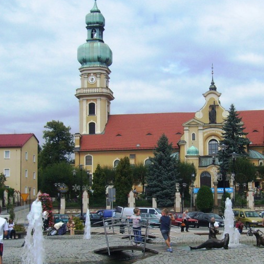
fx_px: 544
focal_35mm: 63
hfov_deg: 27.2
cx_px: 172
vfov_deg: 27.3
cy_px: 144
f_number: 7.1
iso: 80
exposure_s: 1/350
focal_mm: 5.8
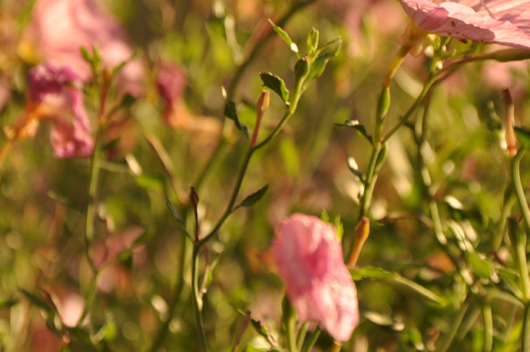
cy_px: 50
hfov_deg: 5.6
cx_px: 403
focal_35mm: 365
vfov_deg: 3.8
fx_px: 5368
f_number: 7.1
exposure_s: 1/200
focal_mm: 105
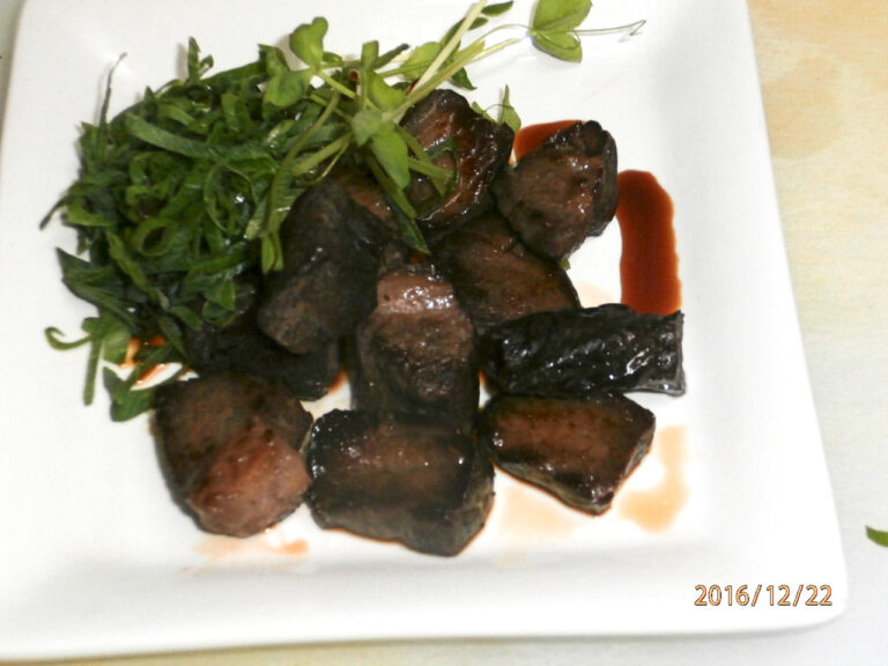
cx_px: 444
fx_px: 1744
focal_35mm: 68
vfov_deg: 21.6
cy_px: 333
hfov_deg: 28.6
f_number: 4.7
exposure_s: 1/40
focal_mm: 12.1
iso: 200
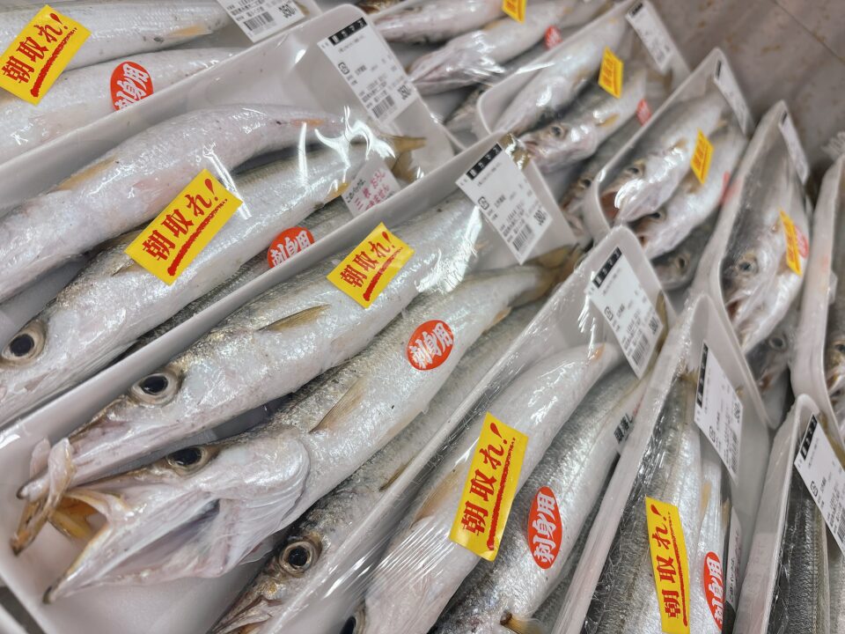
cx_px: 422
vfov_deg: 53.1
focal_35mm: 26
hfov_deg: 67.3
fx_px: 635
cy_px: 317
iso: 80
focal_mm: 5.96
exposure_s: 1/120
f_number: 1.6
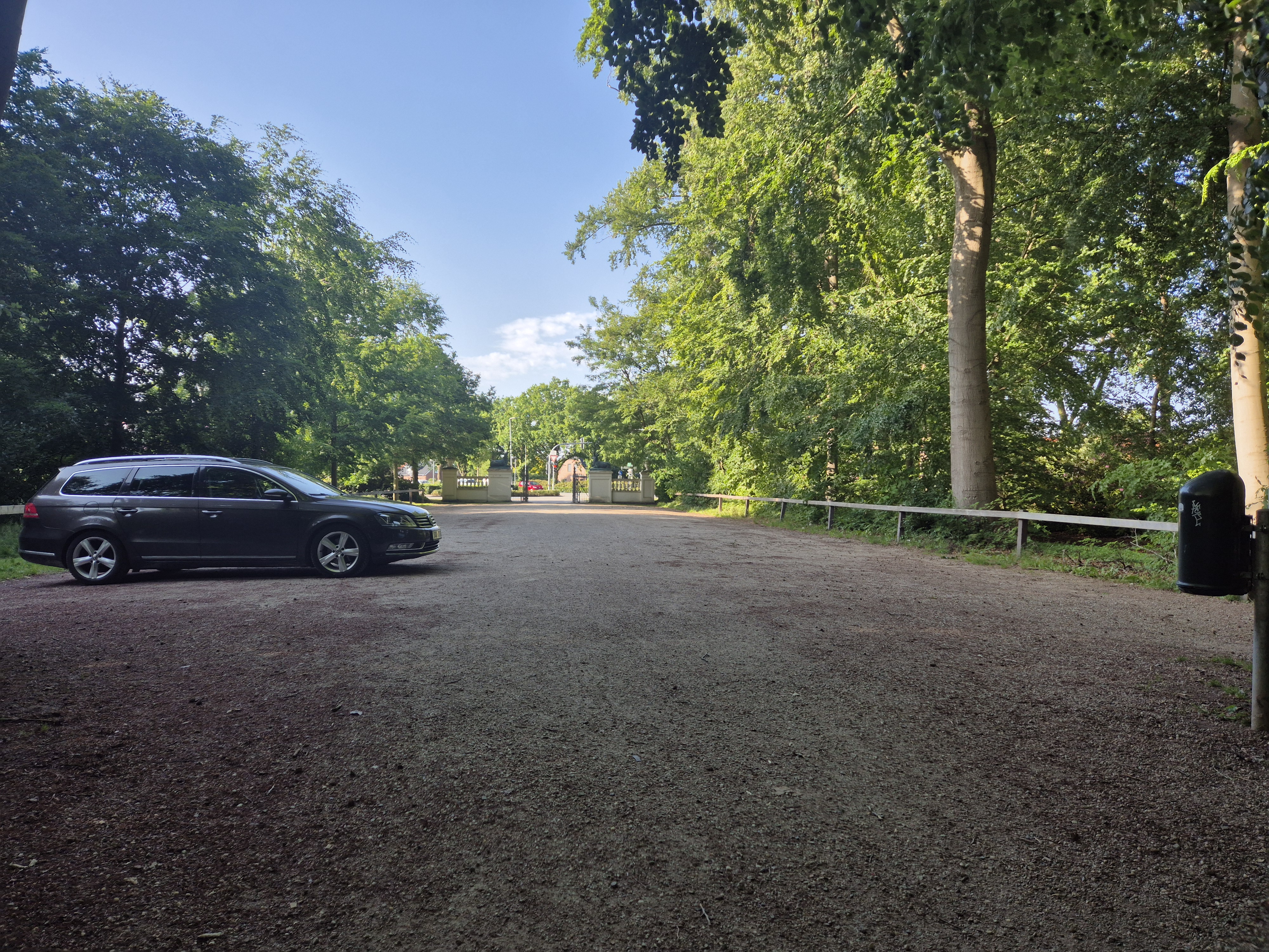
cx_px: 634
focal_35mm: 23
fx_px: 843
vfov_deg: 58.9
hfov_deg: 73.9
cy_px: 476
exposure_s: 1/578
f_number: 1.8
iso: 25
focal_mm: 5.4
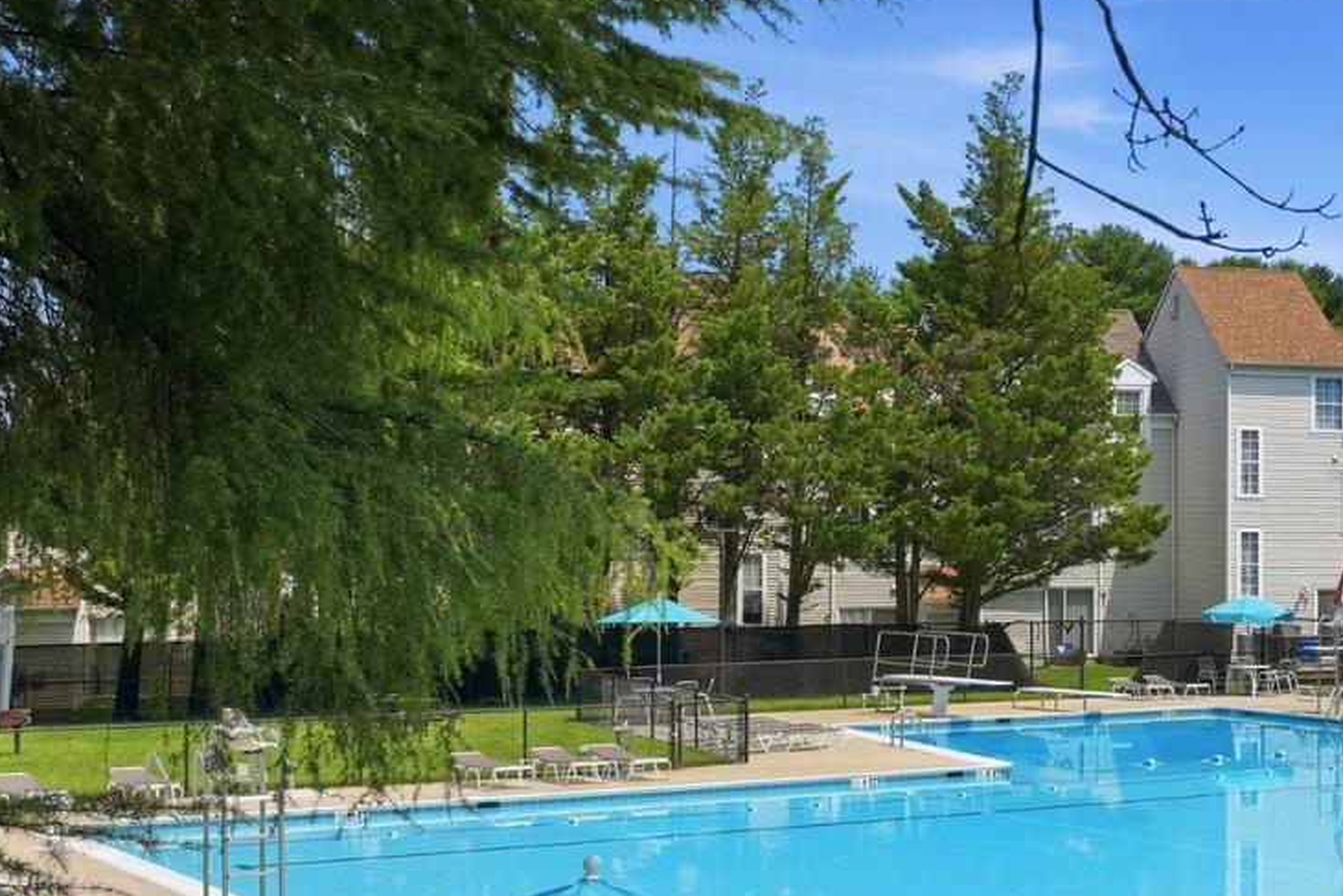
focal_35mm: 69
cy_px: 679
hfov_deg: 27.9
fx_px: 2574
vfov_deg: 19.6
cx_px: 1260
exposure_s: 1/1000
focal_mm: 35
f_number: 8
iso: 200
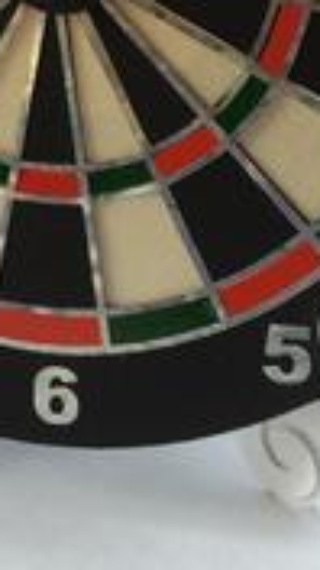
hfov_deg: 14.9
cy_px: -74
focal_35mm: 81
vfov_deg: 24.3
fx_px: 1222
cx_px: 81
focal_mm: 4.15
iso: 40
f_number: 2.2
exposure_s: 1/40
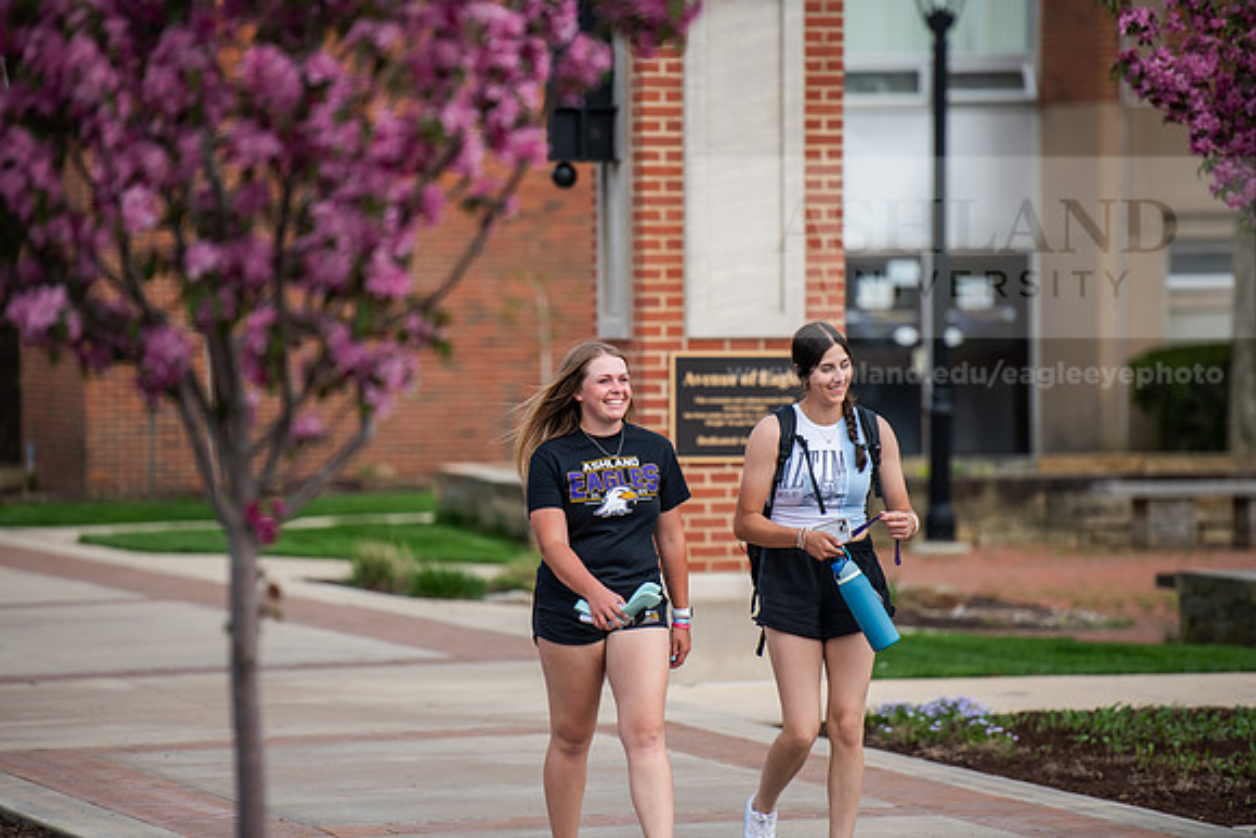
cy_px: 419
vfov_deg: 6.9
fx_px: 6979
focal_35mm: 200
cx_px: 628
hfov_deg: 10.3
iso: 200
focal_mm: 200
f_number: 3.2
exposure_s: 1/640
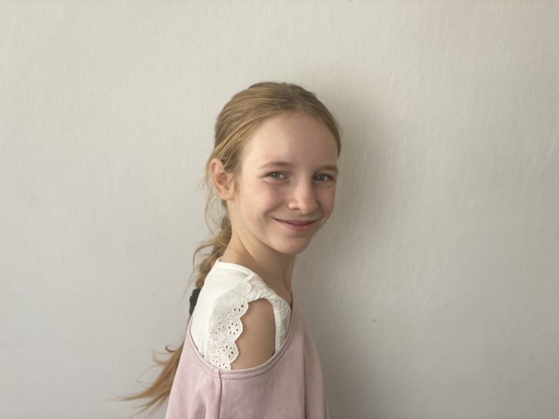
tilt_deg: -4.6
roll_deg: +0.2
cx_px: 280
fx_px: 840
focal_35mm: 52
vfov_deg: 28.0
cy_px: 210
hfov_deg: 36.8
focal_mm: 6
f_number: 2
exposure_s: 1/100
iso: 64
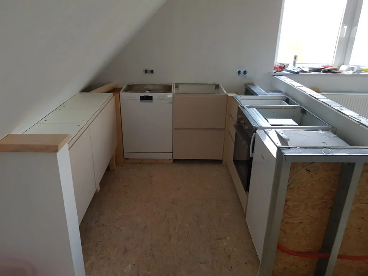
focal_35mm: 26
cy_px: 138
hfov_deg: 67.3
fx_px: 276
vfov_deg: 53.1
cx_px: 184
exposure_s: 1/50
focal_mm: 4.2
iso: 125
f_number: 1.7
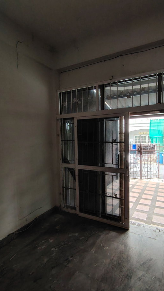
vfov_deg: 89.6
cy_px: 147
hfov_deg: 57.7
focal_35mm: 19
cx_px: 101
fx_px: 147
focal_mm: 1.43
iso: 285
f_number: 2.2
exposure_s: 1/30
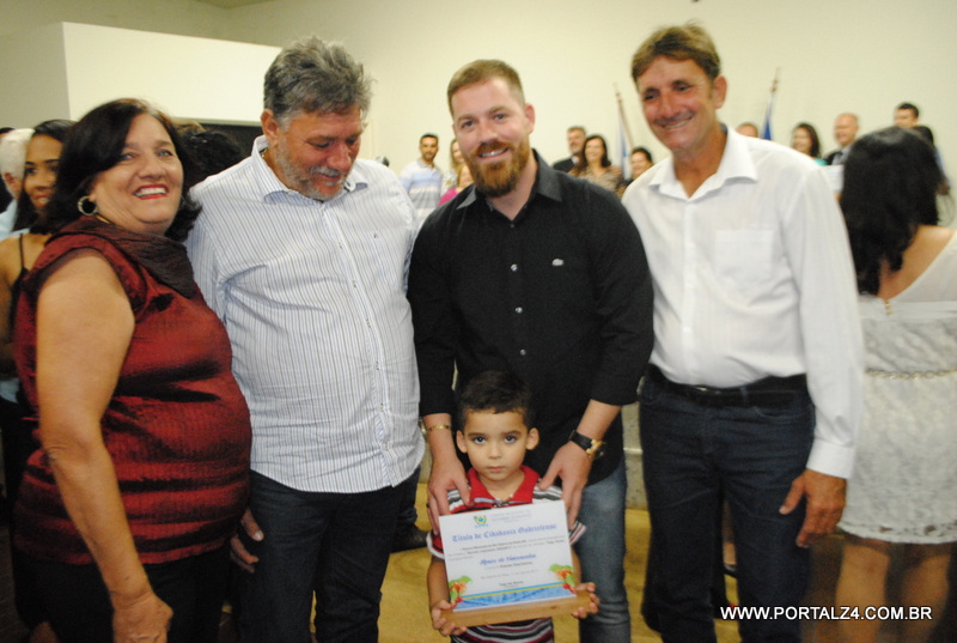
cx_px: 478
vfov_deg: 43.8
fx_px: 799
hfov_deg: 61.8
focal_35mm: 30
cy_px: 322
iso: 1600
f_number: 3.8
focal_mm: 20
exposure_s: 1/40
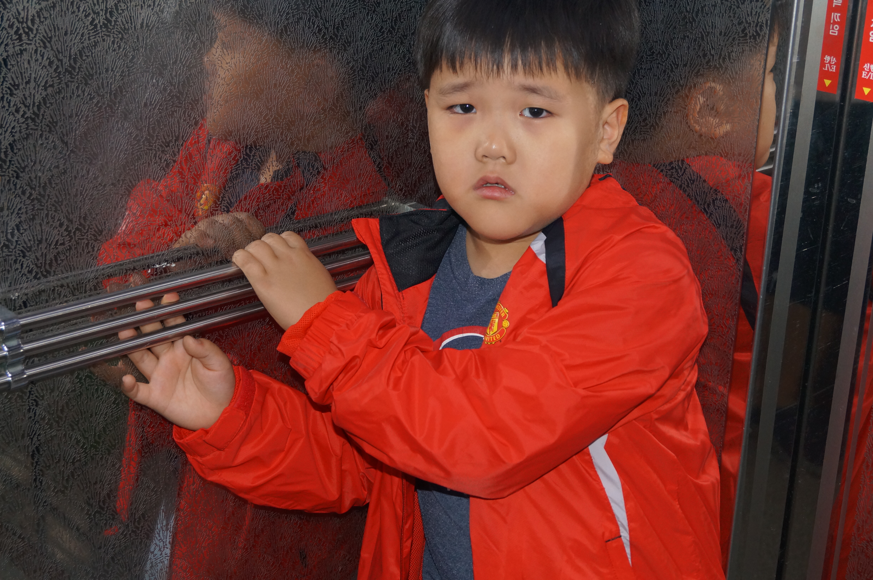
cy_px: 290
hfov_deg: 37.9
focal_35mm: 52
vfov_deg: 25.7
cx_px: 436
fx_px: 1272
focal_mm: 35
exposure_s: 1/80
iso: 800
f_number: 5
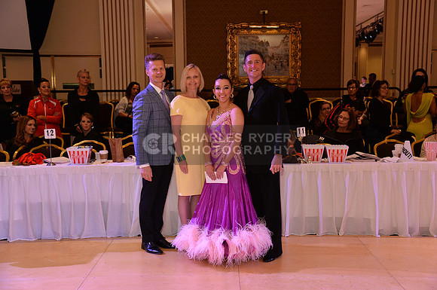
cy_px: 145
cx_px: 218
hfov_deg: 39.6
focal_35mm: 50
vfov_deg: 26.9
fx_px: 606
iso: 2000
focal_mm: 50
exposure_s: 1/250
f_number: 5.6
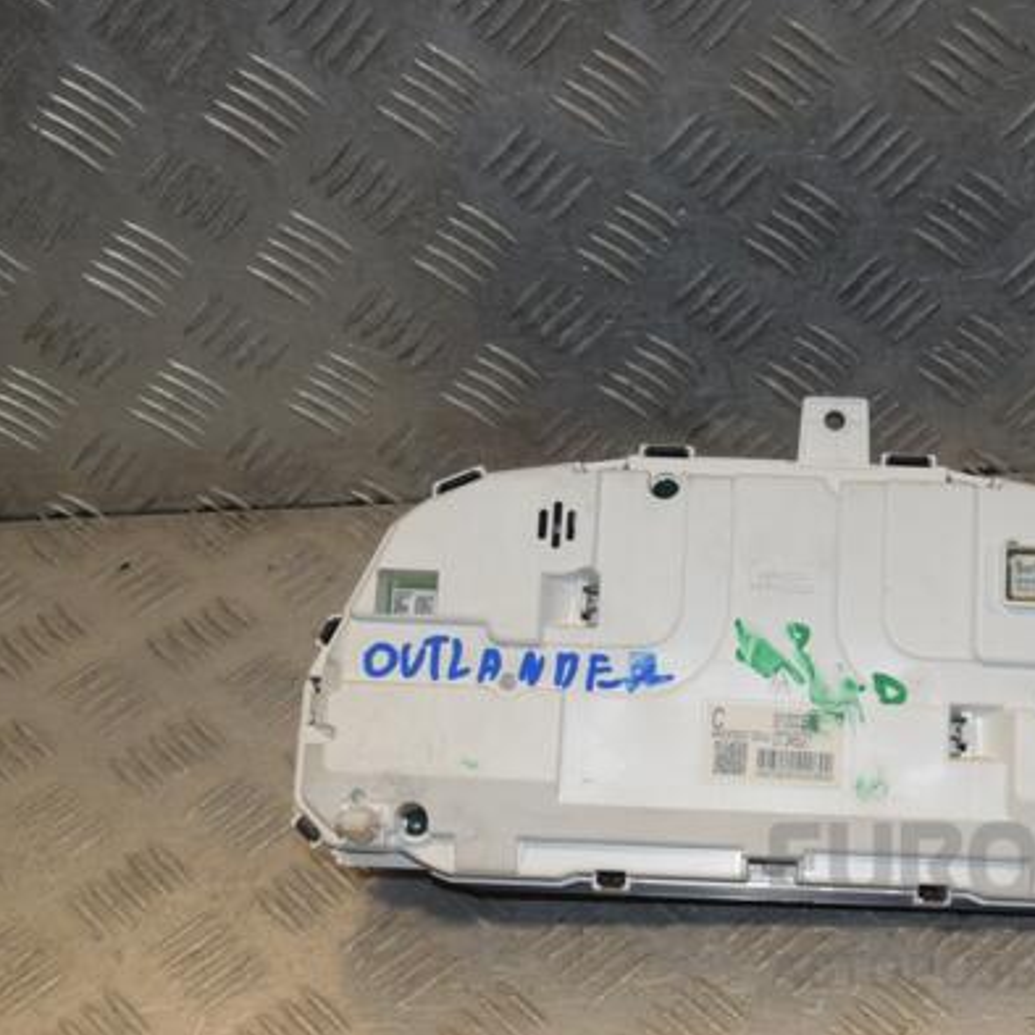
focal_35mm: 66
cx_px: 720
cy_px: 512
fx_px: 2233
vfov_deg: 26.1
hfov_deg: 25.9
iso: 800
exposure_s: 1/200
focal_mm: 34
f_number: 10
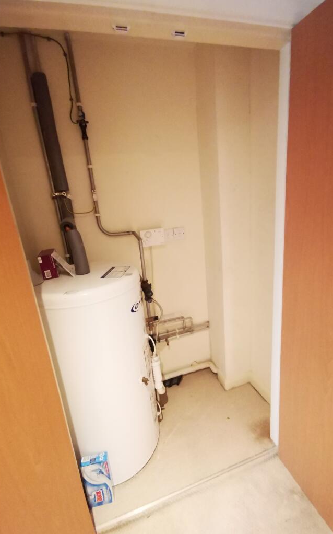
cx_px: 176
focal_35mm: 17
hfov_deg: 67.9
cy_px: 267
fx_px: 247
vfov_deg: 94.4
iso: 2000
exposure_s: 1/20
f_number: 2.2
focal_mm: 2.35
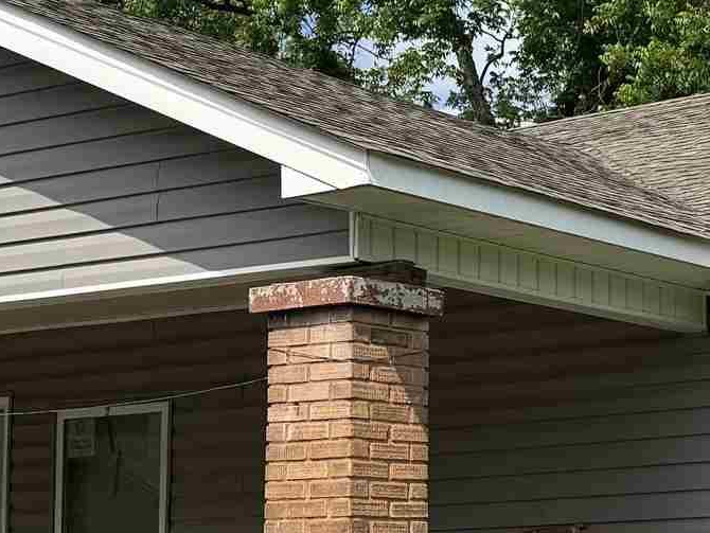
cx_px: 642
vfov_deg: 13.4
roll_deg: -0.2
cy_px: 424
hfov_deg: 17.6
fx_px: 2257
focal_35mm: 110
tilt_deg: +4.5
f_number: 1.78
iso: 80
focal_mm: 6.76
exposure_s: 1/4049
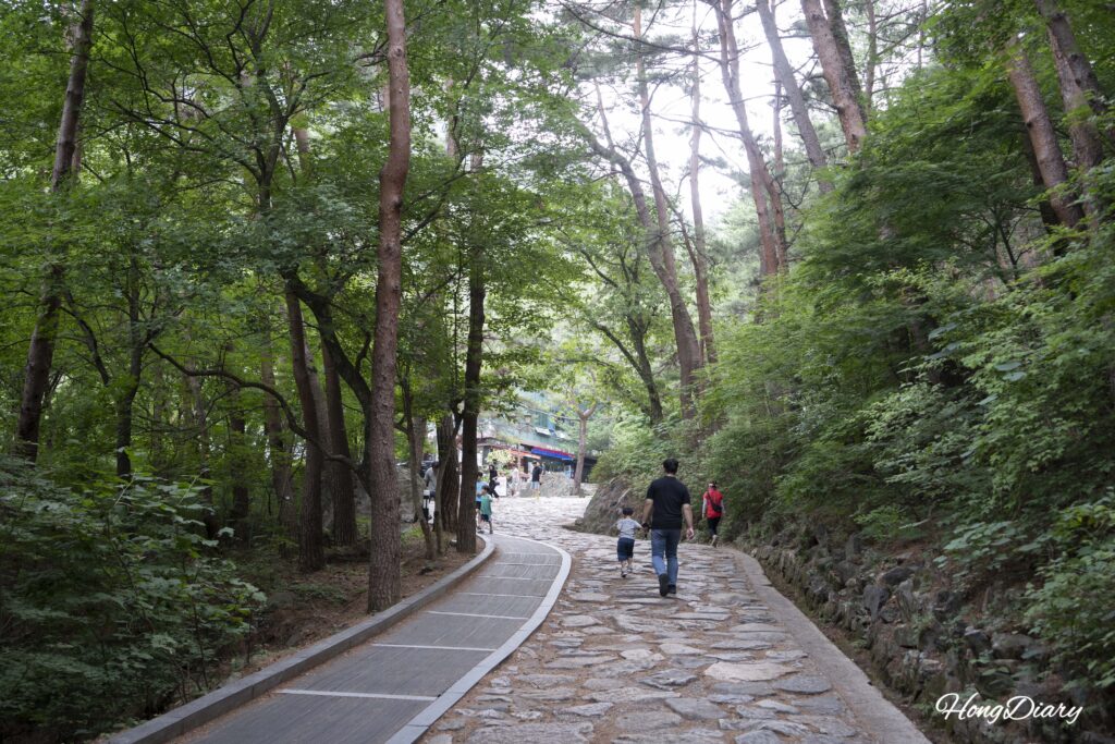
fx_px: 1115
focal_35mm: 36
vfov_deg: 36.9
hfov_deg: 53.1
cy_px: 372
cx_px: 558
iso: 1000
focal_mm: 36
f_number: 5
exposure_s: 1/160
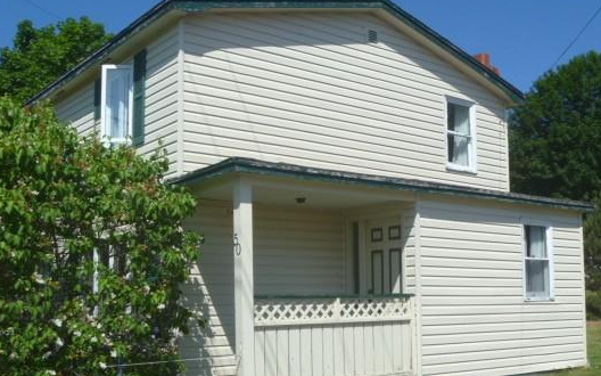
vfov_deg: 28.4
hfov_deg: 44.2
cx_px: 349
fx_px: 737
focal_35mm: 45
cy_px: 245
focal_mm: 6.3
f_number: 5.6
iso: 80
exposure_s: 1/320
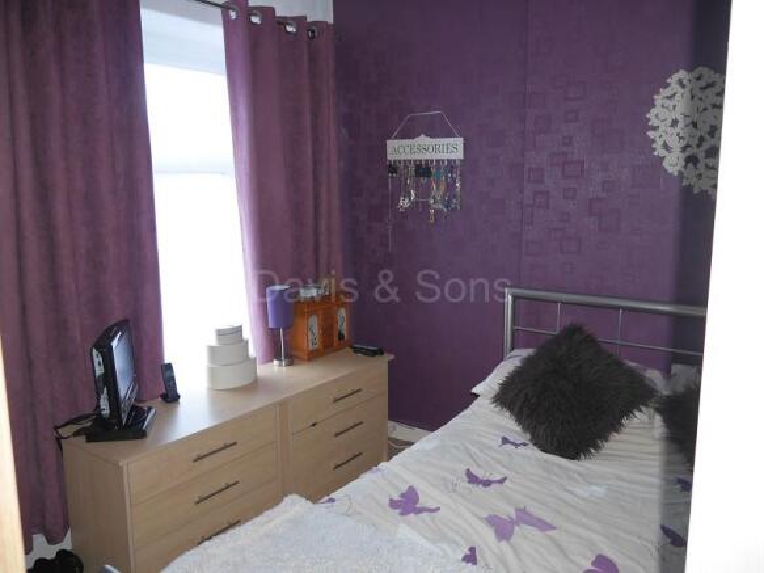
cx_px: 382
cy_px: 286
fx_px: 618
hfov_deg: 63.5
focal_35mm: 28
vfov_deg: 49.7
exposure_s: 1/60
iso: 800
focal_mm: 14
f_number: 3.5
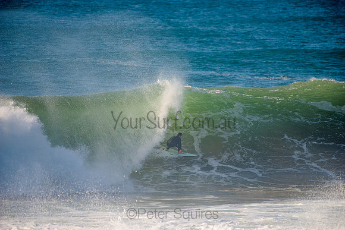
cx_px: 172
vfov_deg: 2.8
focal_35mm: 500
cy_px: 115
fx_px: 4793
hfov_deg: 4.1
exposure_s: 1/1600
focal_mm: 500
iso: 200
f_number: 5.6
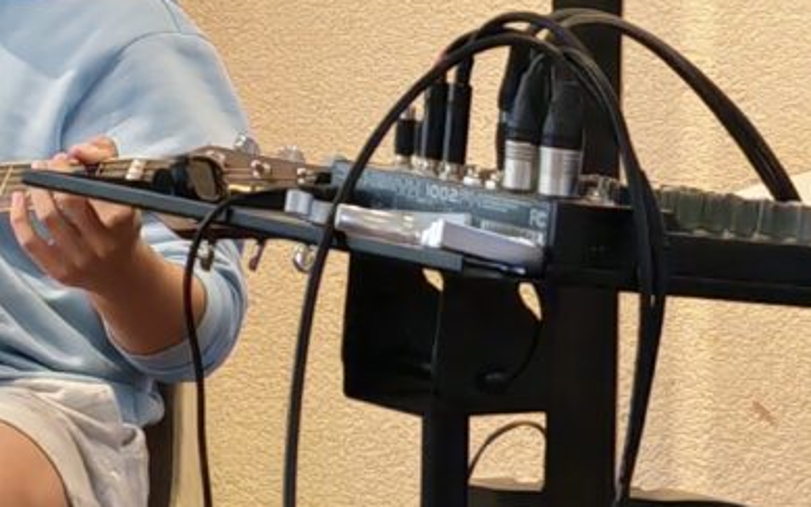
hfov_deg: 12.8
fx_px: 3537
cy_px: -187
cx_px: -168
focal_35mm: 160
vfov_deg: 8.1
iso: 80
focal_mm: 6.55
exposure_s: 1/100
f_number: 1.6
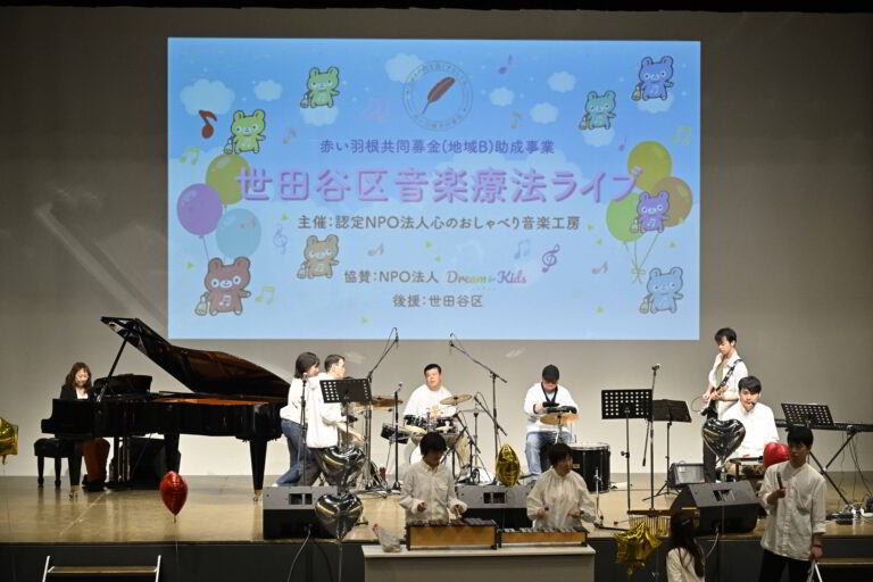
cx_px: 436
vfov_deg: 19.5
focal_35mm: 70
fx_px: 1697
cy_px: 291
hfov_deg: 28.8
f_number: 4.5
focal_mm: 70
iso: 3200
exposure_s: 1/250
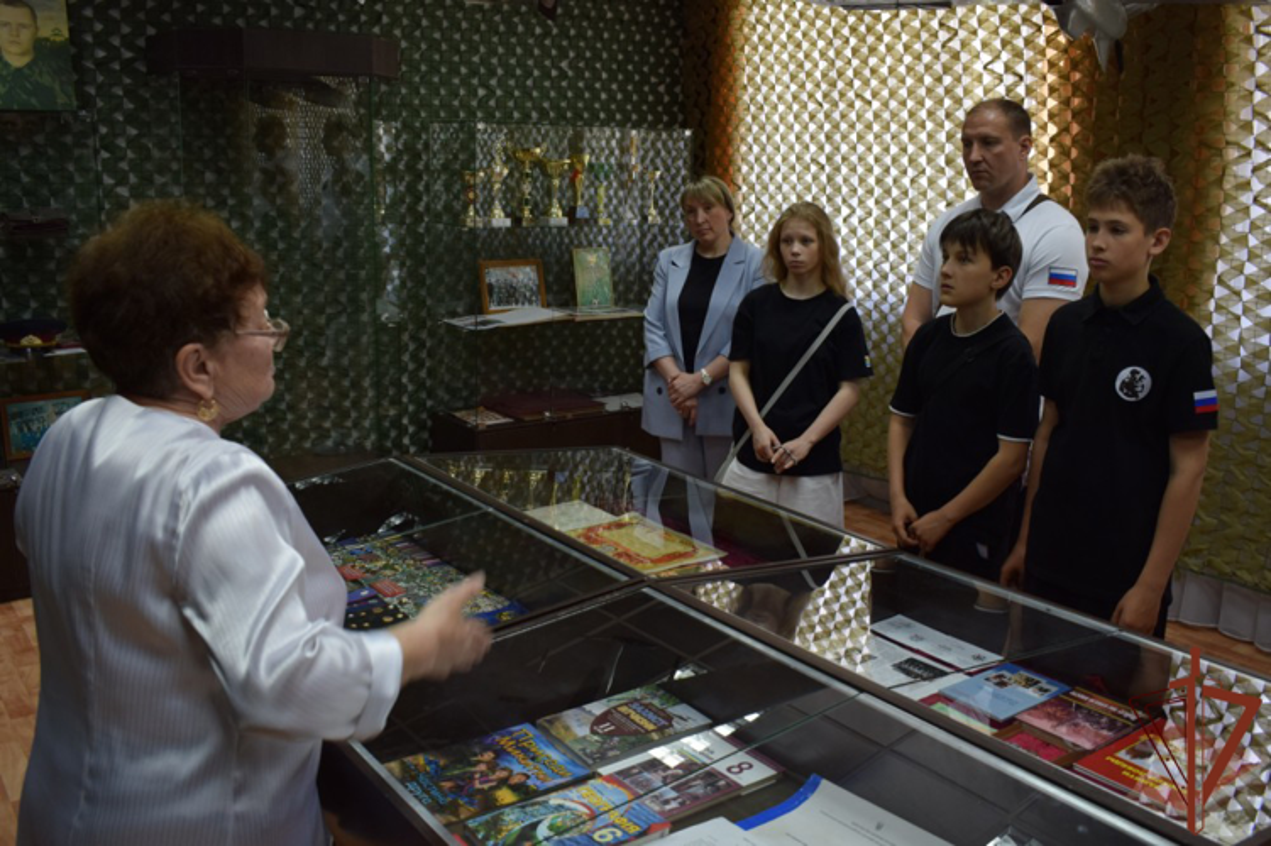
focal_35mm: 32
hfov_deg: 59.5
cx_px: 636
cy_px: 423
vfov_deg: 41.7
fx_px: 1112
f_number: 5
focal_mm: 21
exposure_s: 1/80
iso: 400
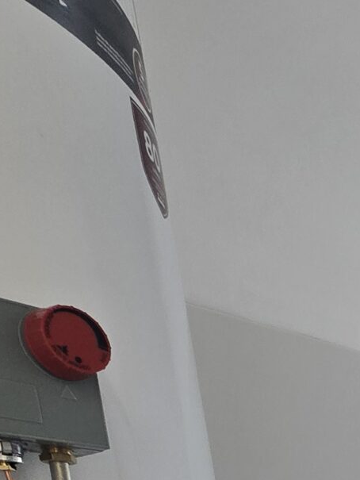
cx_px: 716
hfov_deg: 18.2
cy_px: 786
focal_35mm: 55
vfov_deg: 24.0
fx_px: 762
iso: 64
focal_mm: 2.2
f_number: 2.2
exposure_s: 1/60
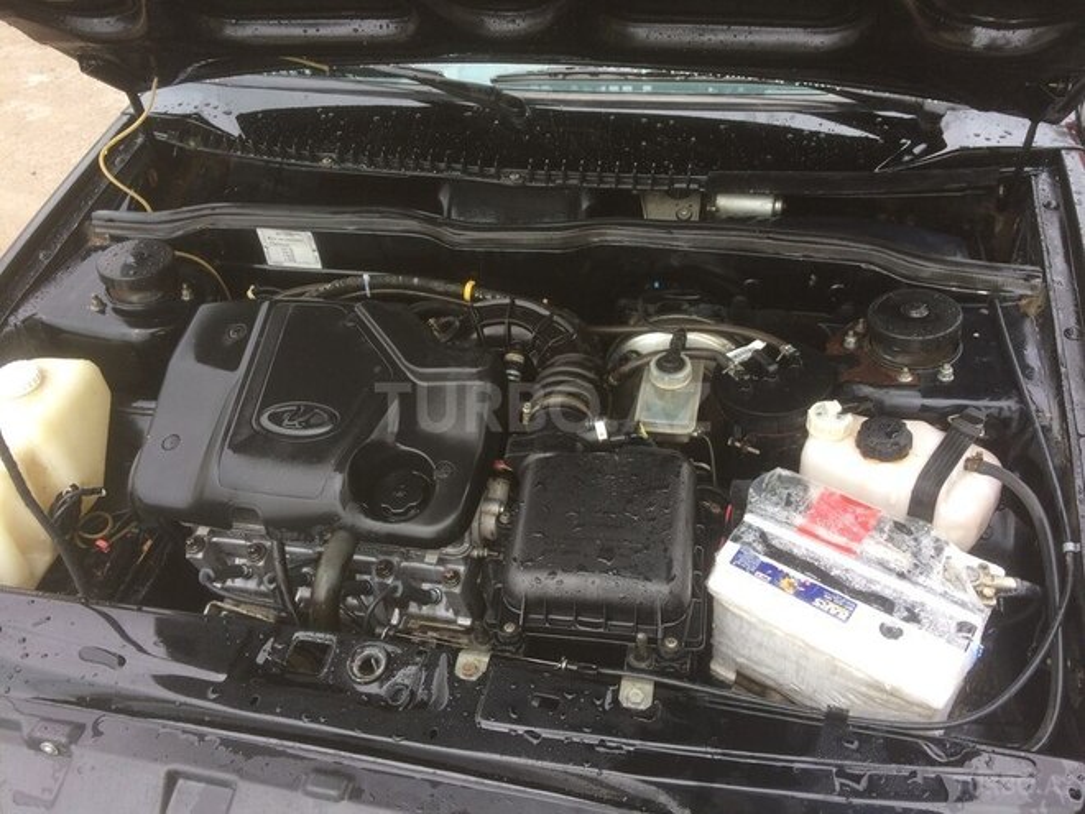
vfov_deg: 48.2
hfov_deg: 61.7
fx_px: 909
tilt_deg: -42.6
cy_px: 407
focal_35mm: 29
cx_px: 542
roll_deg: +1.7
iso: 40
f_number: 2.2
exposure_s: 1/100
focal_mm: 4.15
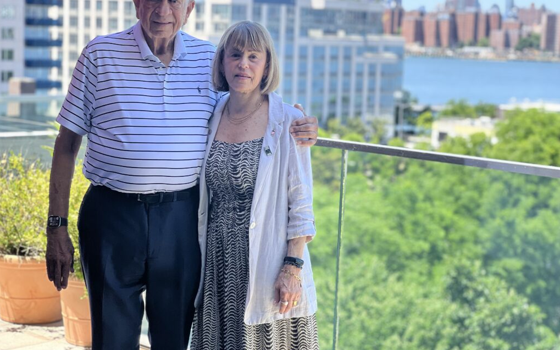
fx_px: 1252
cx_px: 279
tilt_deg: -6.0
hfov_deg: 25.2
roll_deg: -1.8
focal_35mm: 82
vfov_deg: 15.9
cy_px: 158
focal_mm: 9
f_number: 2.8
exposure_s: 1/133
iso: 32
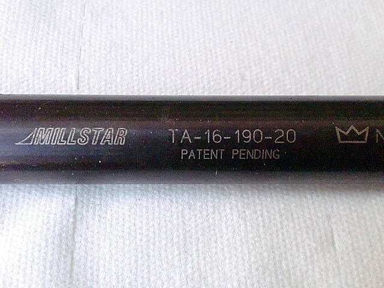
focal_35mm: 35
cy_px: 144
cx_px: 192
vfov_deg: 40.7
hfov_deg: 52.6
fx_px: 388
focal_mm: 6.3
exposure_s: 1/60
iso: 1250
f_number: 3.1
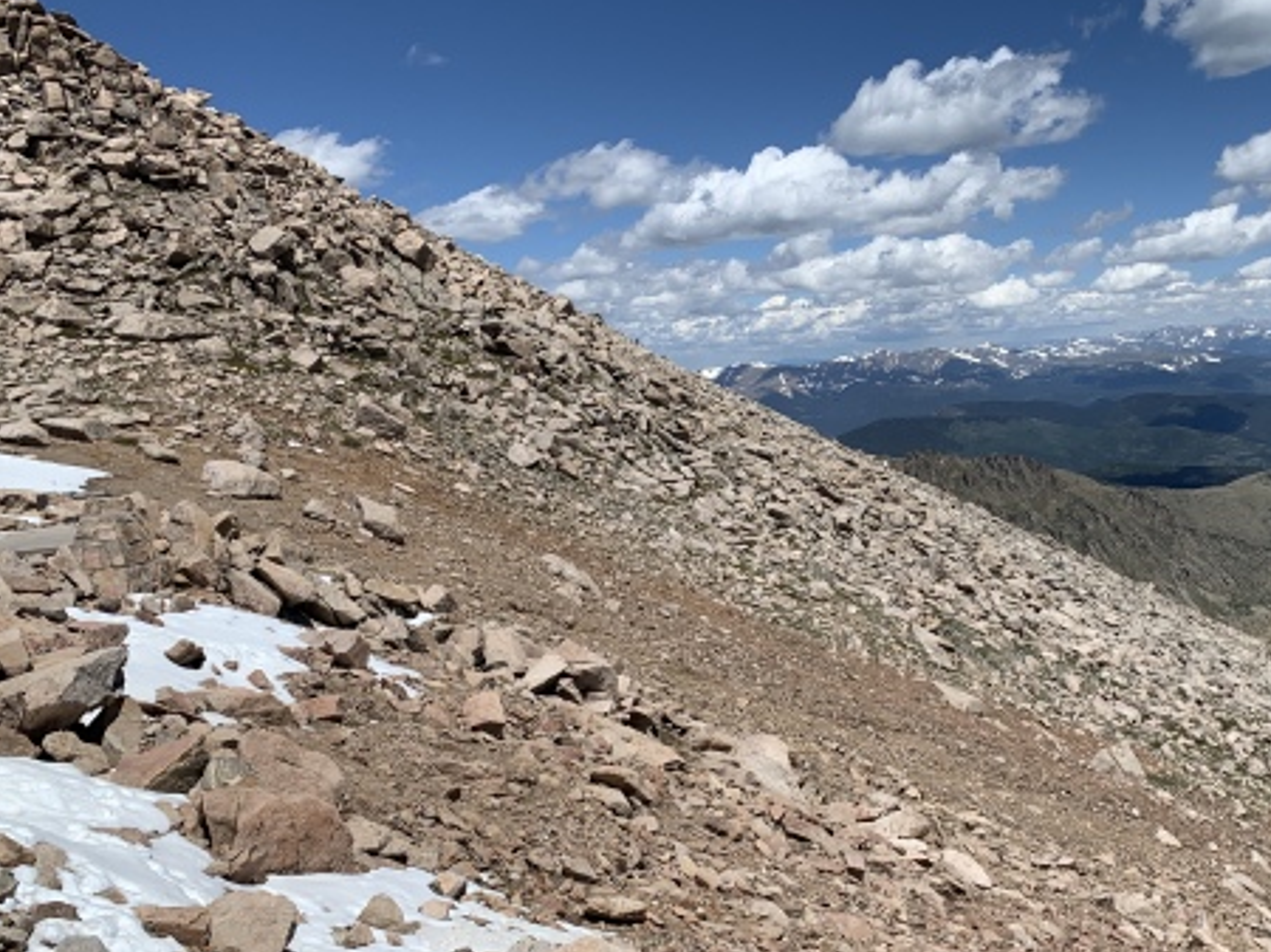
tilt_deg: -4.6
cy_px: 477
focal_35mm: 37
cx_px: 799
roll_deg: +4.6
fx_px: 1358
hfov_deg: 49.6
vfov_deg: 38.6
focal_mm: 4.25
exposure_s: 1/4274
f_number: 1.8
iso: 25
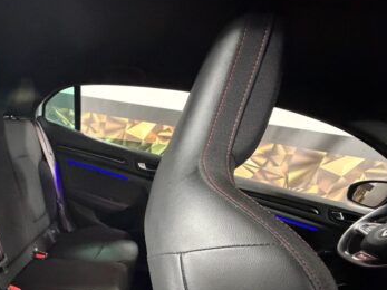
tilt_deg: -24.4
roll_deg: -9.9
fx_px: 279
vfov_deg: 50.6
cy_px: 243
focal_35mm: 25
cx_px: 46
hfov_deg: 60.0
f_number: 2.2
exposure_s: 1/33
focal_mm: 2.22
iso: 1600
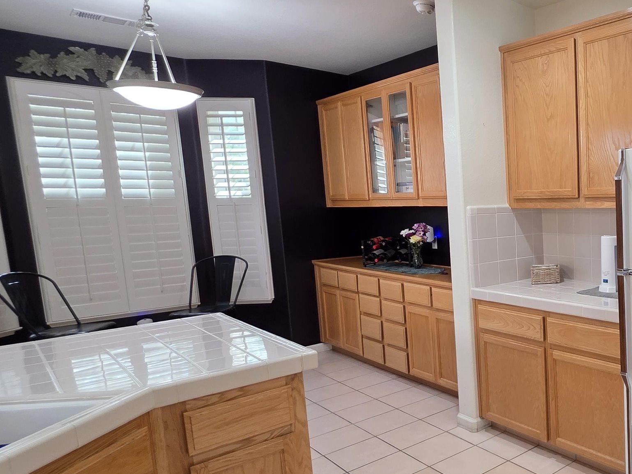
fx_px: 475
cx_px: 625
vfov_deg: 52.9
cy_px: 269
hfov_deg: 53.6
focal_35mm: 26
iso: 160
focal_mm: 2.2
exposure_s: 1/60
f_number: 1.9
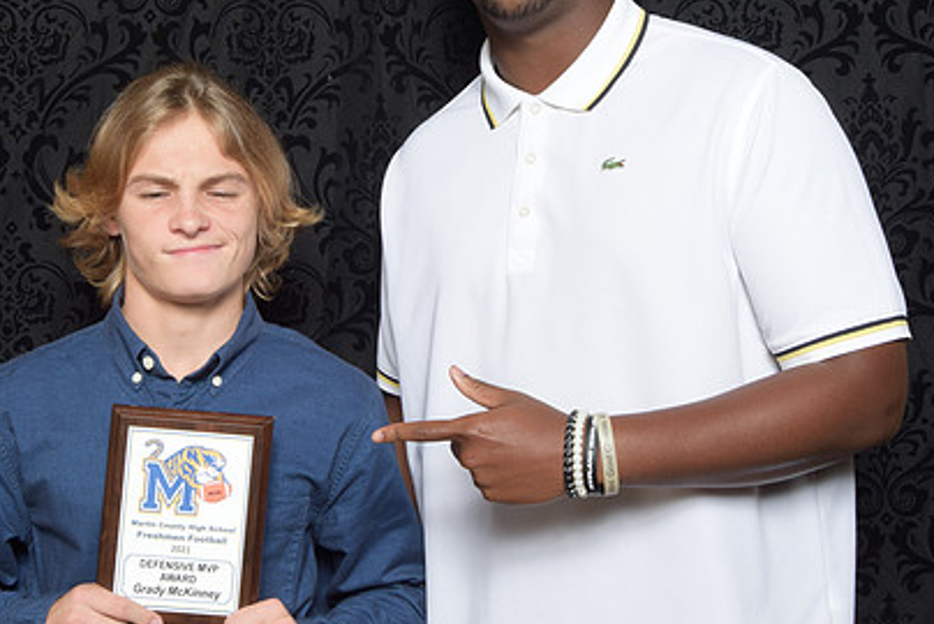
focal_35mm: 56
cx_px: 375
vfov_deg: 24.1
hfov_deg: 35.5
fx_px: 1454
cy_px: 214
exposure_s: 1/60
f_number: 20
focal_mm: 26
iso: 500
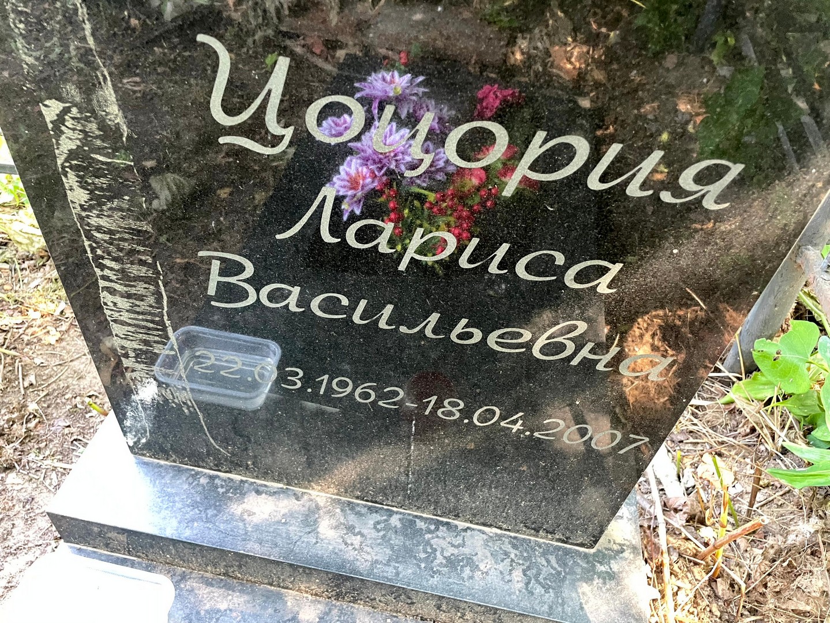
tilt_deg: -44.2
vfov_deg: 53.1
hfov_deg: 67.3
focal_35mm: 26
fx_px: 624
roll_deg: -1.2
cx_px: 415
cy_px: 312
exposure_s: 1/60
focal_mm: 4.2
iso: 250
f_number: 1.6
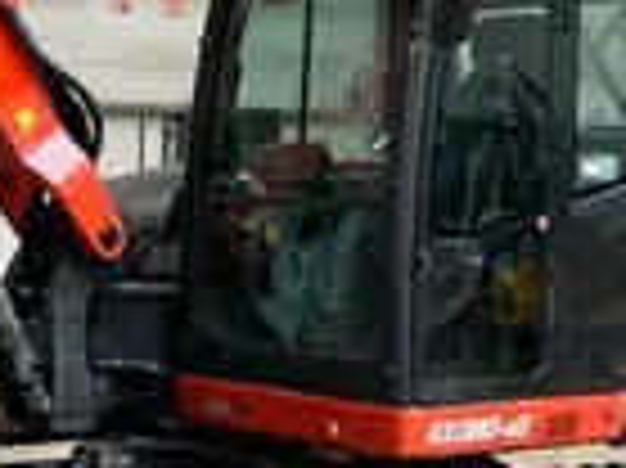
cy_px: 198
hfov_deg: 18.0
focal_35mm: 100
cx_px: -239
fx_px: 1807
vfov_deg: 14.8
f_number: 1.8
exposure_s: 1/60
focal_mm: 3
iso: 160
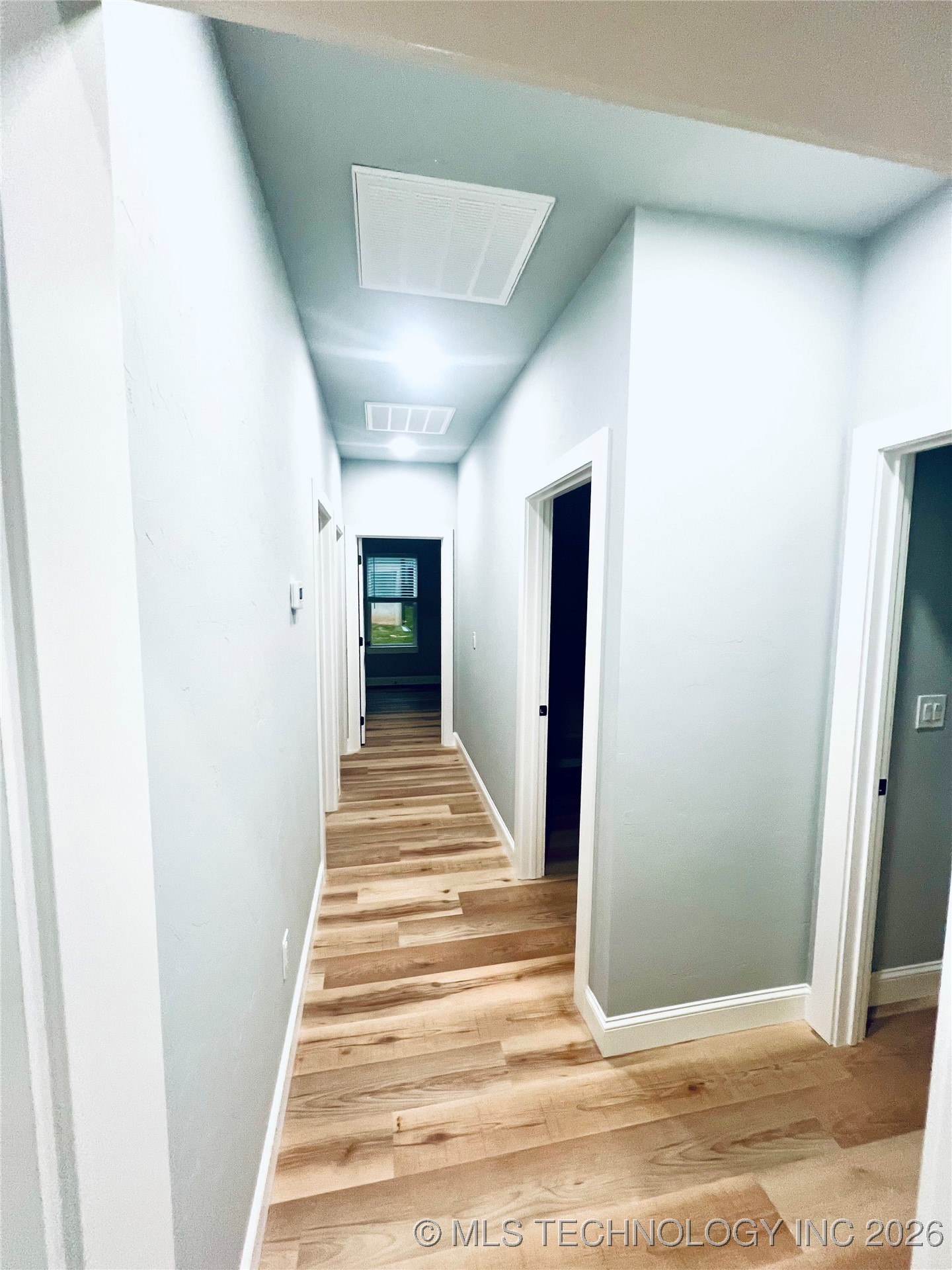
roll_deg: +2.0
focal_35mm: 13
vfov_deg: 106.2
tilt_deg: -5.0
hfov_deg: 89.9
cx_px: 476
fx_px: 477
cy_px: 635
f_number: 1.8
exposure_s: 1/120
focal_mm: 1.57
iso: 200
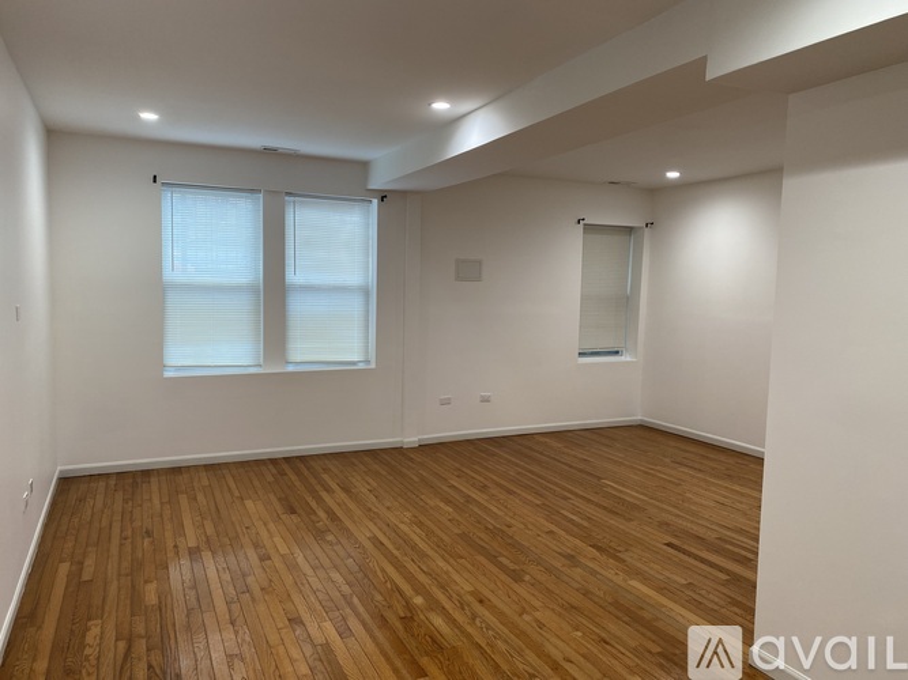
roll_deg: -0.8
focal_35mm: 26
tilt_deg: -6.0
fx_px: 682
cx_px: 454
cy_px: 340
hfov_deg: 67.3
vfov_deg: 53.0
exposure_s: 1/60
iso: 80
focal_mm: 4.25
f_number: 1.8
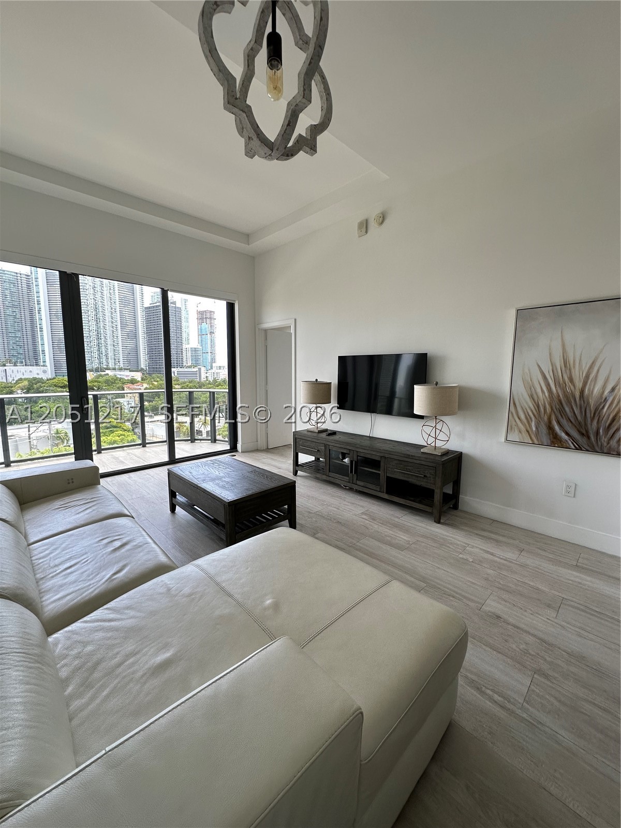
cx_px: 310
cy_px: 414
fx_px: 335
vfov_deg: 102.1
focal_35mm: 14
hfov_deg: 85.7
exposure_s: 1/99
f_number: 2.2
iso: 100
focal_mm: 2.22
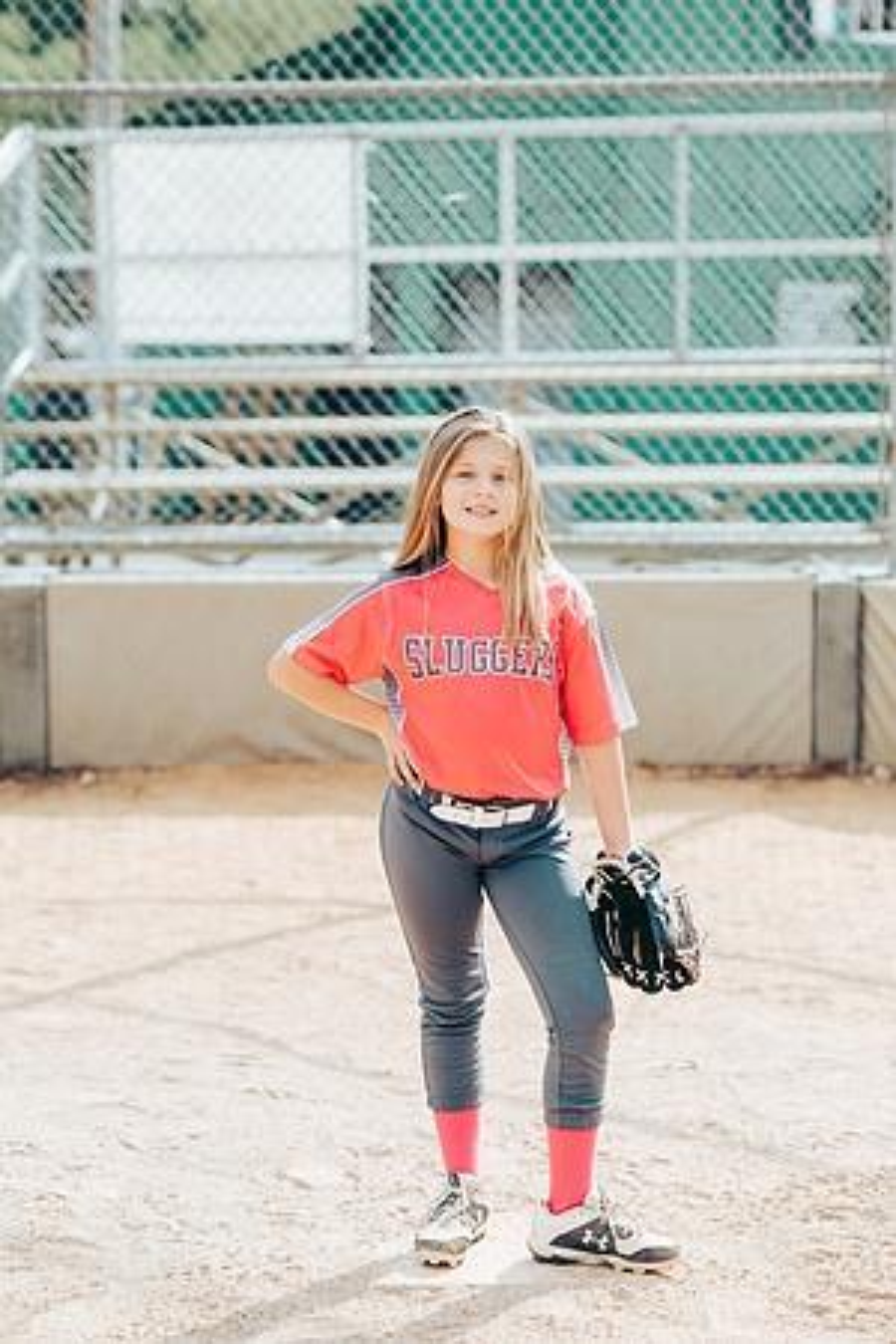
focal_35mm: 85
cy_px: 672
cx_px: 448
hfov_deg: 16.1
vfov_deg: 23.9
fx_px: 3173
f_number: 2.8
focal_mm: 85
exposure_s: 1/1600
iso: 160
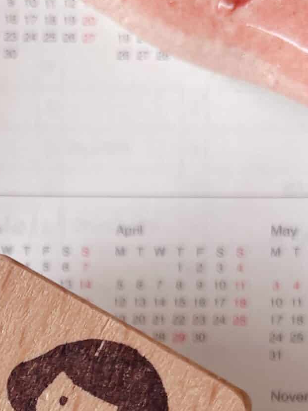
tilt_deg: -89.1
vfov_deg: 23.6
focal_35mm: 80
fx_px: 949
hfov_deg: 17.4
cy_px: 388
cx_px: -86
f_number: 1.6
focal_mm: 4.2
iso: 100
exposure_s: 1/121
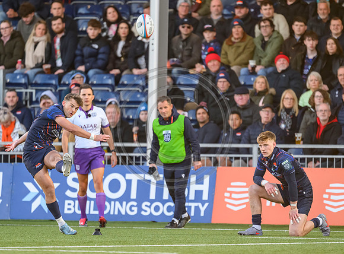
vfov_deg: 2.3
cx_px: 147
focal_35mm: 647
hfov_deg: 3.1
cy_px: 132
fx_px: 6395
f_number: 4
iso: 3200
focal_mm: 560
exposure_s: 1/1000
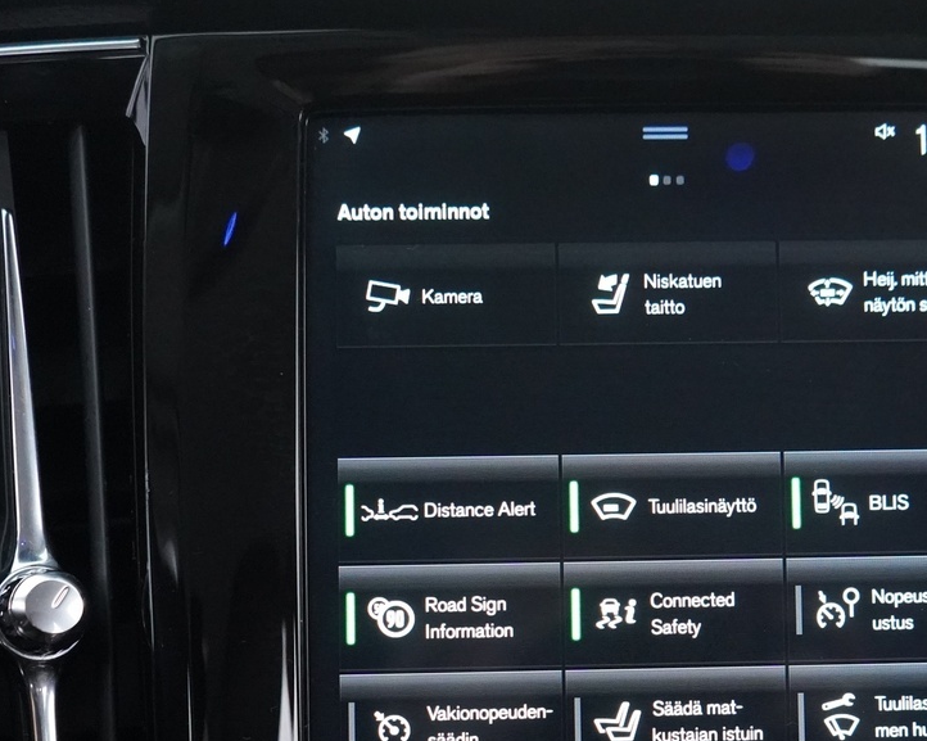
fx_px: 1618
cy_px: 607
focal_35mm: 59
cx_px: 724
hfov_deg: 31.3
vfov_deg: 25.3
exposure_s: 1/60
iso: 10000
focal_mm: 28
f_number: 3.5
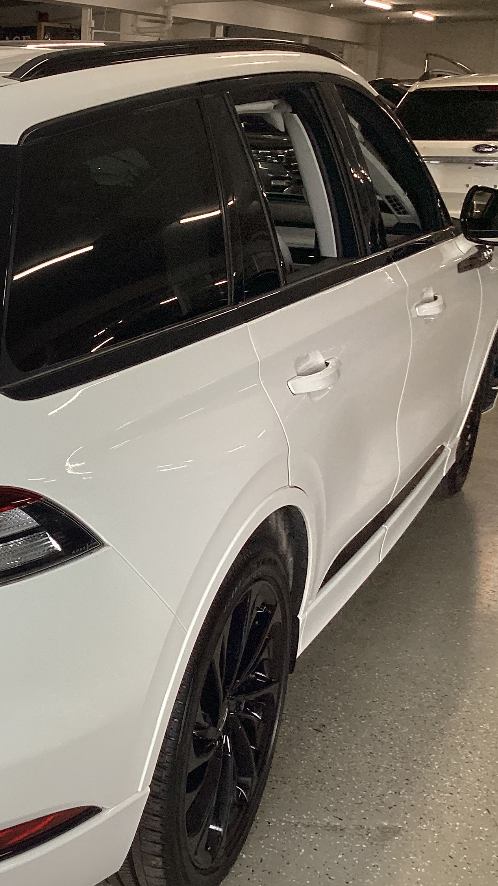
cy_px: 457
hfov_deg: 22.1
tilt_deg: -18.9
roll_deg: +0.4
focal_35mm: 49
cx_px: -137
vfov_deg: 42.1
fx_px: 1151
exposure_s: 1/120
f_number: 2.4
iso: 32
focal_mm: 3.3
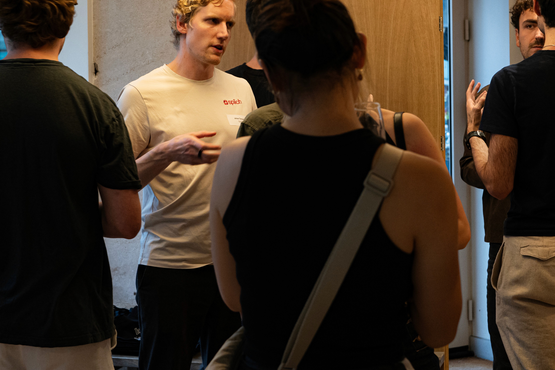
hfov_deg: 28.8
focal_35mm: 70
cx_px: 245
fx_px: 1079
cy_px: 116
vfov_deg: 19.4
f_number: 5.6
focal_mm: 49
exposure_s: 1/100
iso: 3200
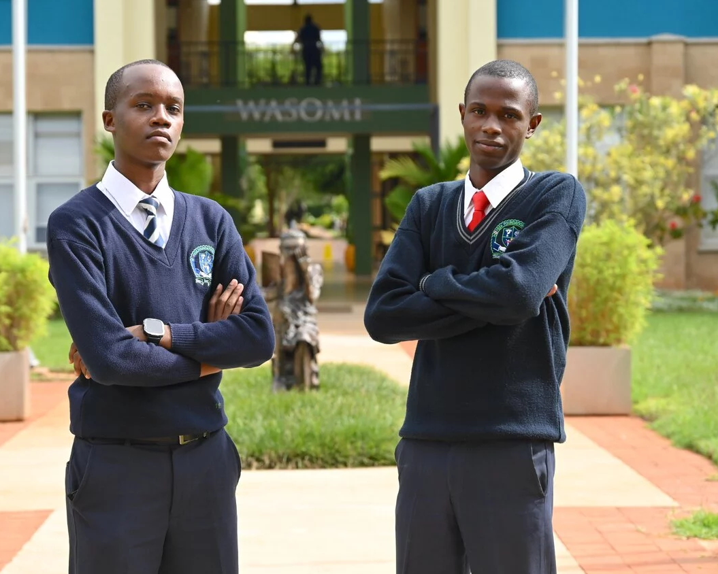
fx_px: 2274
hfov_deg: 17.9
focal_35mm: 107
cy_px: 289
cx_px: 336
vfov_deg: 14.4
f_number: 6.3
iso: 1000
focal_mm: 94
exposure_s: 1/1600
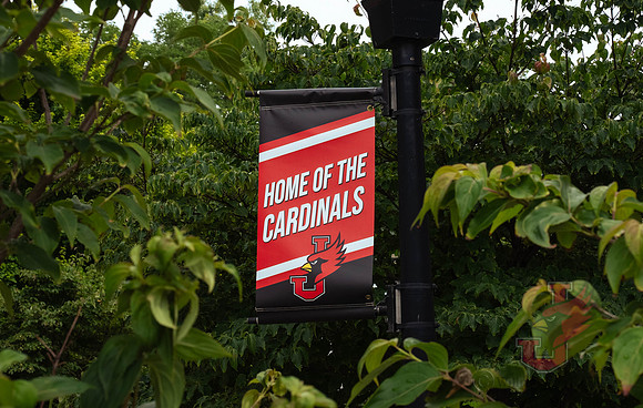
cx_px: 337
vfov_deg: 15.7
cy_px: 209
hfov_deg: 24.5
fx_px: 1479
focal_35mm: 84
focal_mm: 70
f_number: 14
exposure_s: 1/125
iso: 100
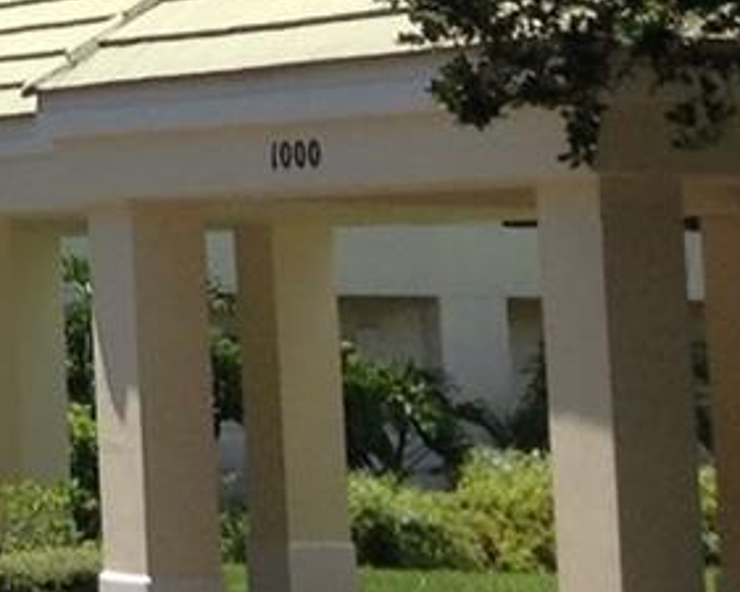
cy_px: -466
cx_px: -1001
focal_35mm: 194
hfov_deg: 9.0
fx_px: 4250
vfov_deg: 7.7
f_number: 2.4
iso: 50
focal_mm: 4.28
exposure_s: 1/1439
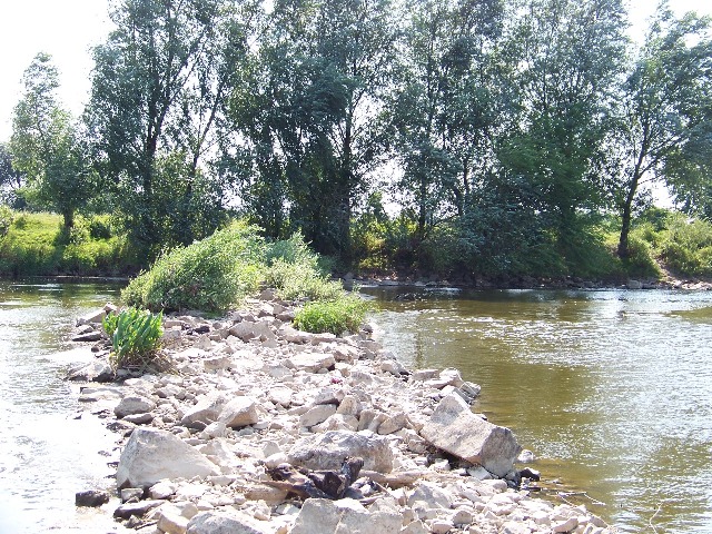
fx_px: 1131
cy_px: 267
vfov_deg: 26.6
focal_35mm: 55
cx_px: 356
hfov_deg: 34.9
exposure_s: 1/250
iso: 64
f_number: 3.2
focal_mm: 9.36
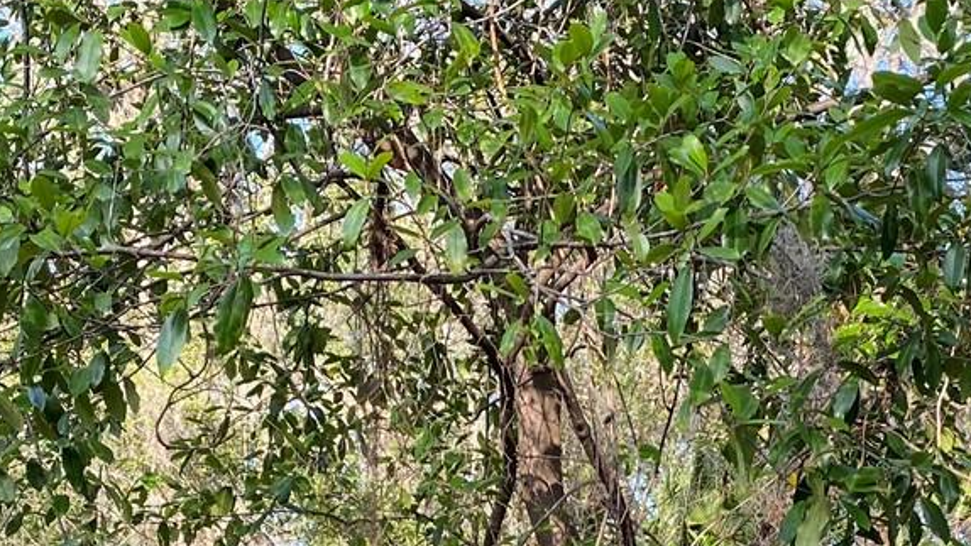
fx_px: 2034
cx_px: 587
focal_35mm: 79
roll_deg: -1.5
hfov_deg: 26.8
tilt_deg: -1.5
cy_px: 913
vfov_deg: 14.0
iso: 32
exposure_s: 1/195
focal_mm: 4.25
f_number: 1.8
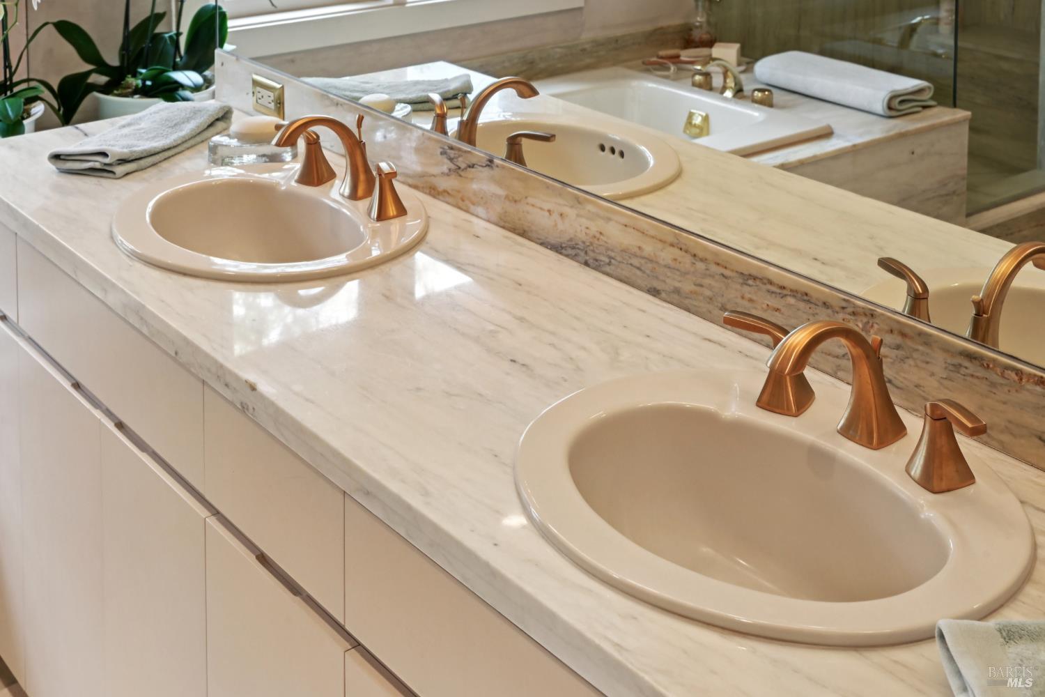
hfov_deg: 39.6
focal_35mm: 50
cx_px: 522
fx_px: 1451
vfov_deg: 27.0
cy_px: 348
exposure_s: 1/100
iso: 1600
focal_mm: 50
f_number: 11
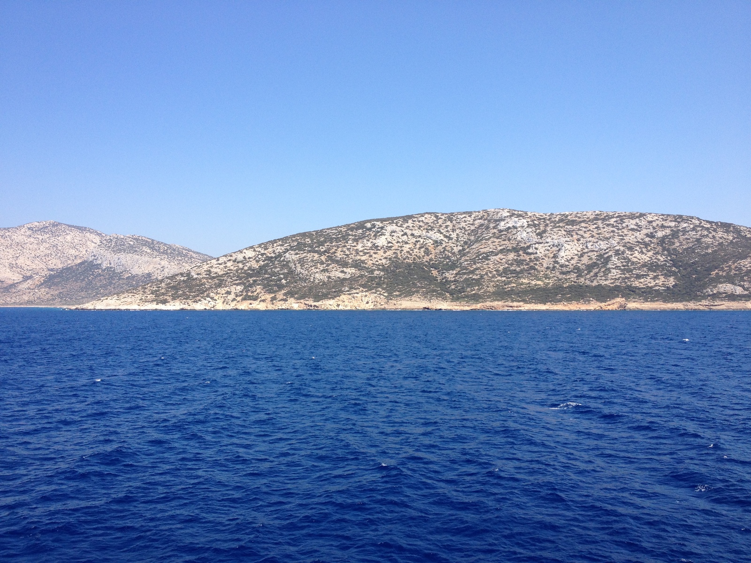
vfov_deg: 40.7
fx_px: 759
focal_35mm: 35
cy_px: 282
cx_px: 376
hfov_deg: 52.6
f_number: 2.4
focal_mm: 4.28
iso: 50
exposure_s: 1/1314
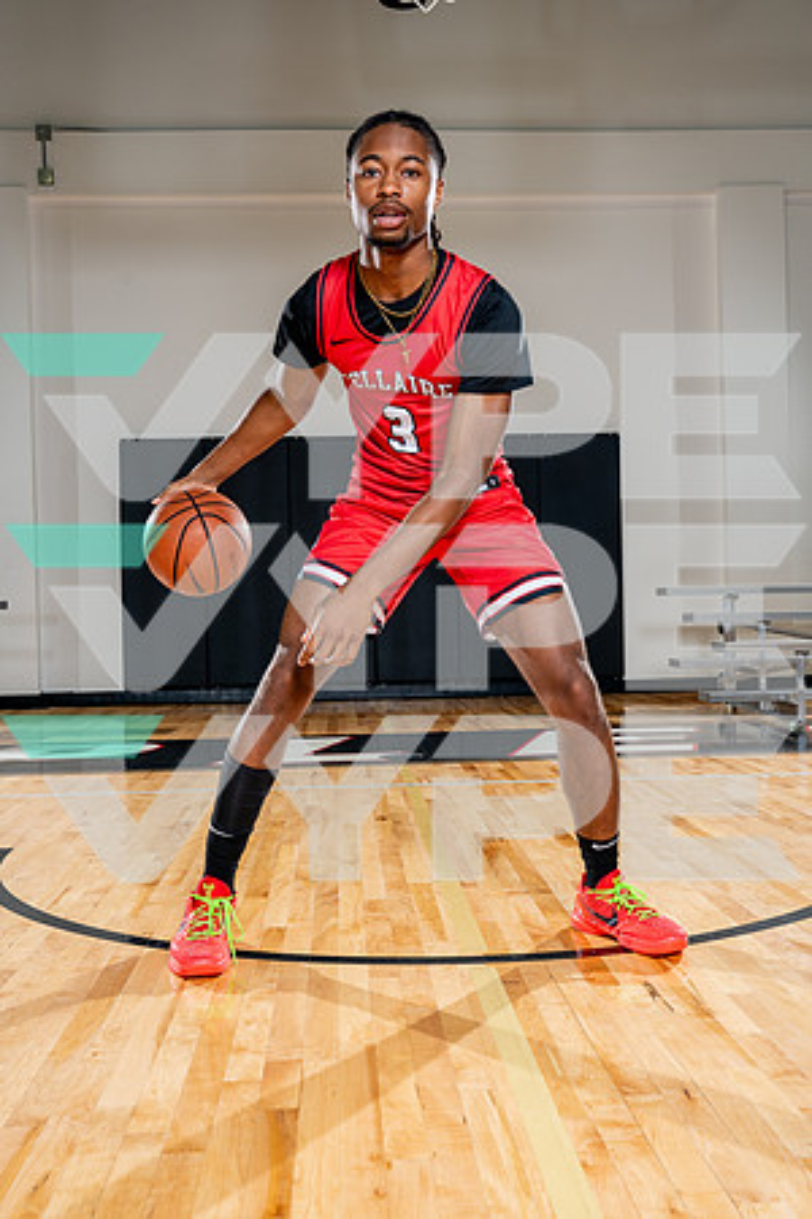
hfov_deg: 36.9
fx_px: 1218
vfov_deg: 53.1
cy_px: 610
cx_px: 406
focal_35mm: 36
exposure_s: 1/250
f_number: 7.1
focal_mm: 36
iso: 250
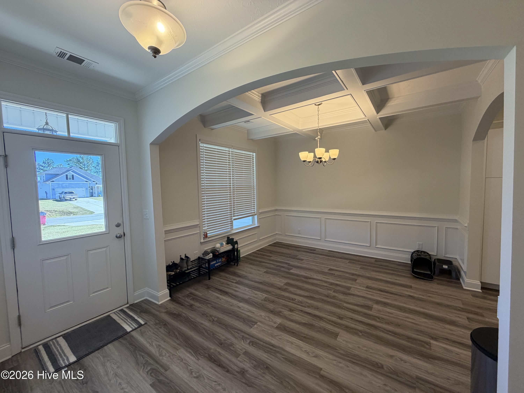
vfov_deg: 85.7
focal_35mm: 14
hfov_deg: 102.1
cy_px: 196
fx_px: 212
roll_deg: +1.2
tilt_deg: -3.1
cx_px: 262
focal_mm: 2.22
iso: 125
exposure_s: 1/120
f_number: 2.2
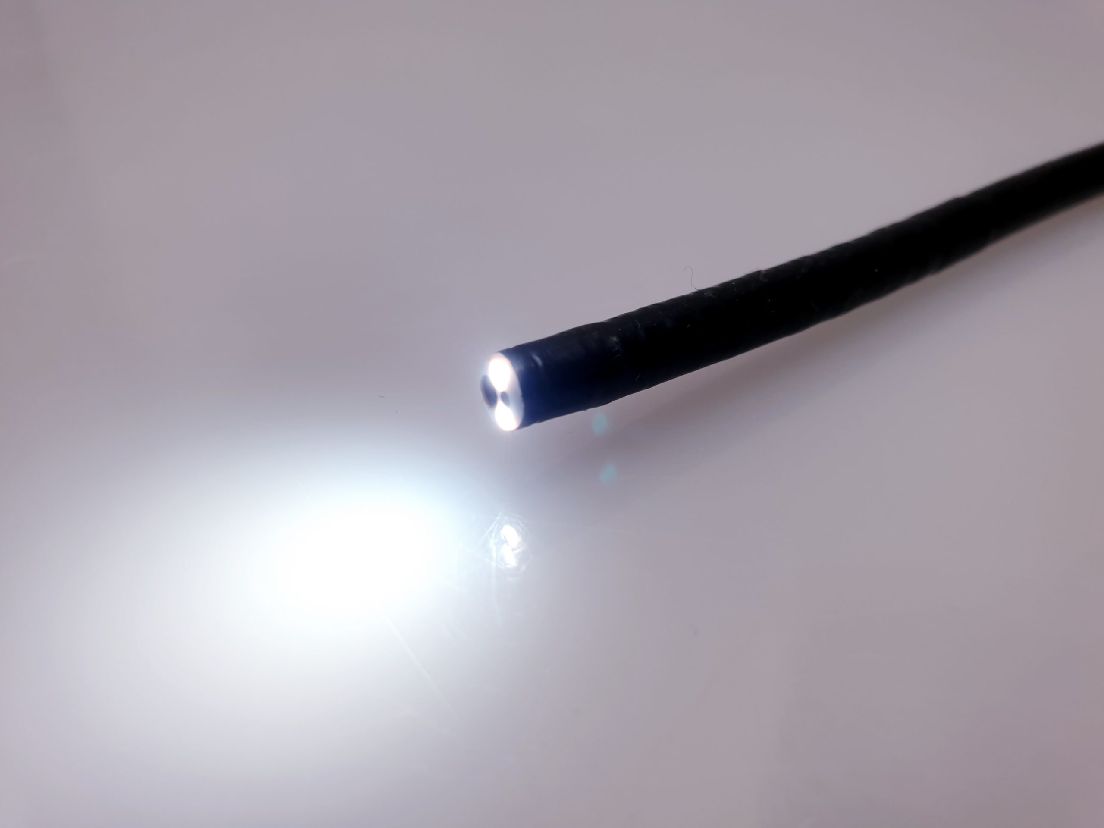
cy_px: 414
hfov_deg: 67.3
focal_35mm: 26
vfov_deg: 53.1
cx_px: 552
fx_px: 829
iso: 50
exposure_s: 1/111
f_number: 2.4
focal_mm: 4.3
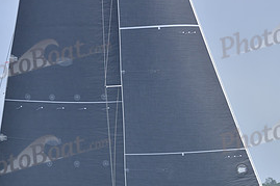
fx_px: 3358
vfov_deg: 3.2
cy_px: 196
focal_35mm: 432
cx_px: 167
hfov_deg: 4.8
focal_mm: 200
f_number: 6.3
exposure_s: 1/1000
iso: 280
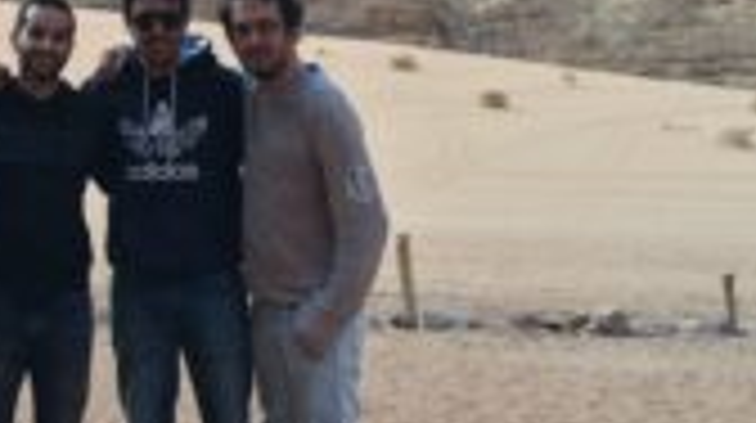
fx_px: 1562
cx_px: 0
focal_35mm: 78
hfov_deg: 25.8
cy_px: -22
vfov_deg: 15.1
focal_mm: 4.12
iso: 50
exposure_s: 1/120
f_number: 2.2
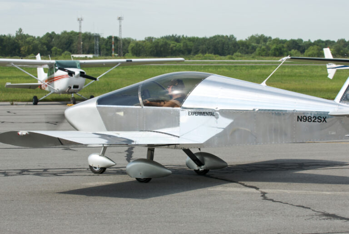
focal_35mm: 105
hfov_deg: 19.4
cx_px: 174
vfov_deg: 13.1
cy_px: 117
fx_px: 1019
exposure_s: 1/250
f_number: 5.6
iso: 100
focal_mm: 70
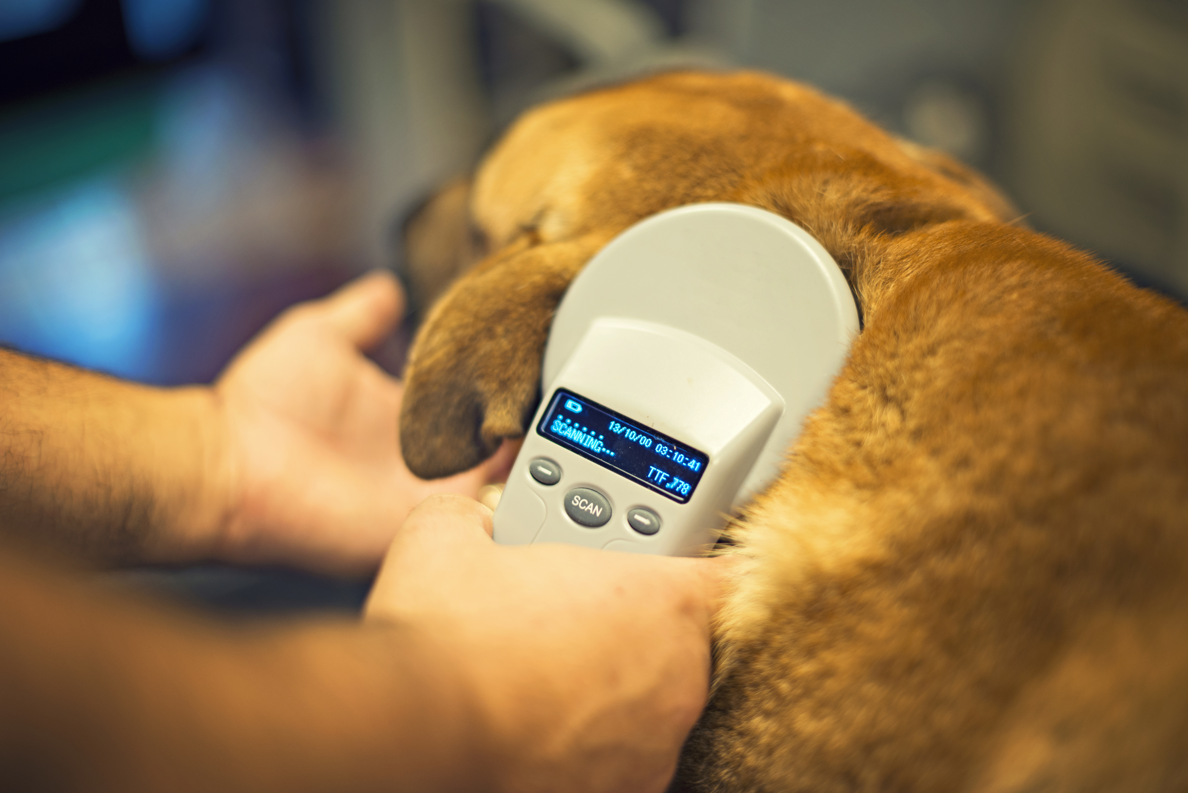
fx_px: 1651
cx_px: 594
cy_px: 396
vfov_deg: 27.0
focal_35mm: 50
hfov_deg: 39.6
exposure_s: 1/125
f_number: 1.8
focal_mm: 50
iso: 320
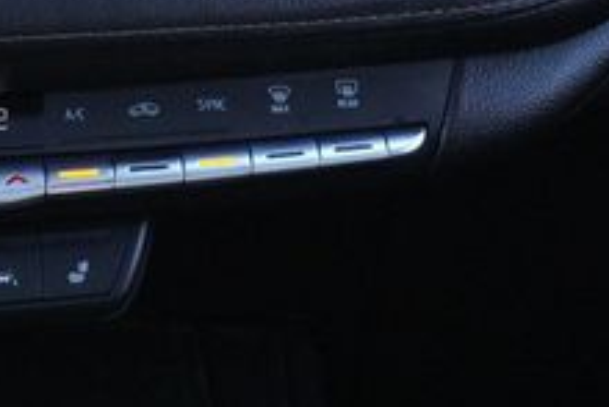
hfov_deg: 9.5
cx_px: -111
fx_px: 3613
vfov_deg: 6.4
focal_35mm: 213
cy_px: -97
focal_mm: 49
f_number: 9
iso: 6400
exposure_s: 1/250
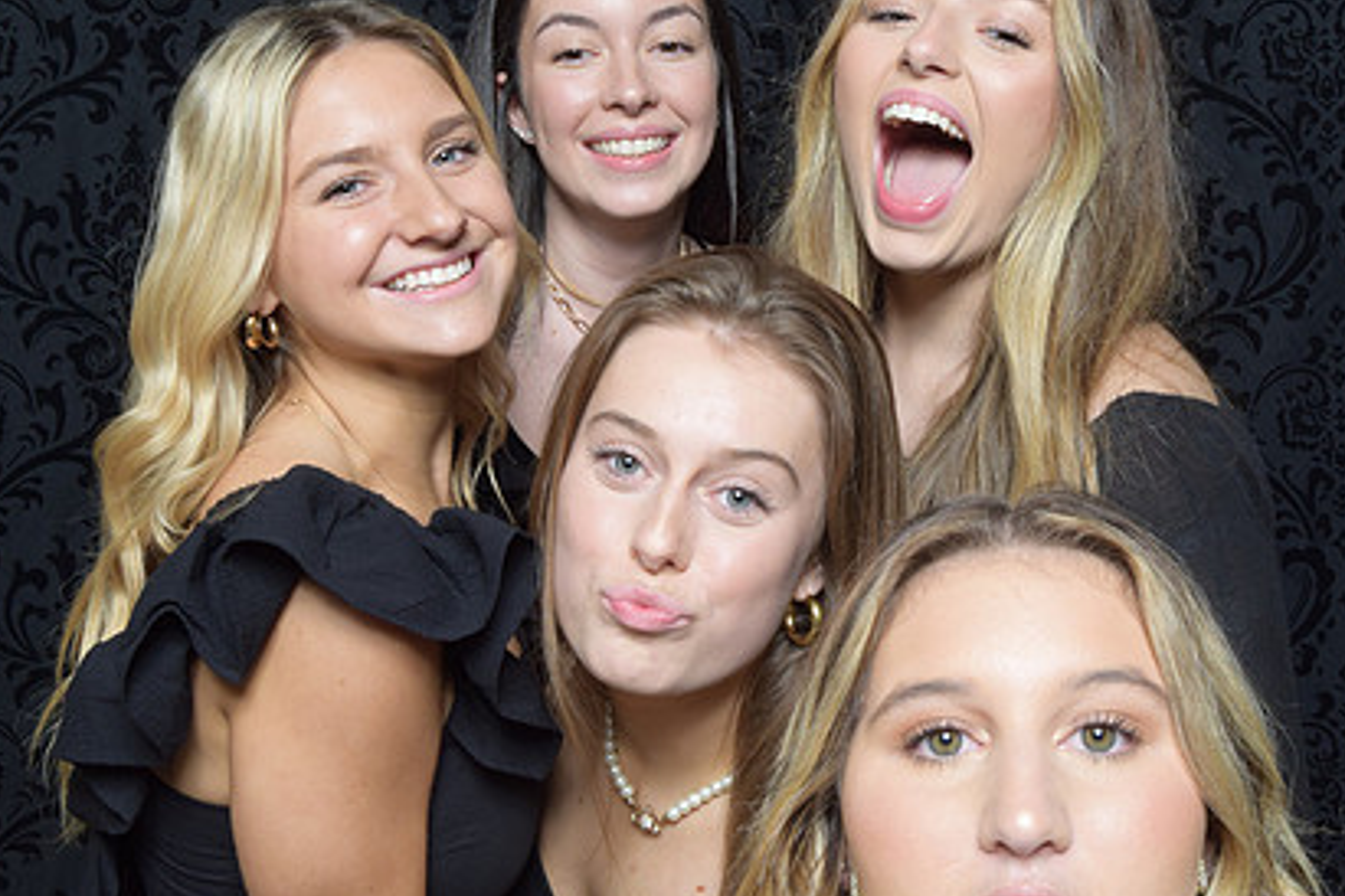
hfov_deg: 36.1
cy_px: 342
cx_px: 795
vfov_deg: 24.6
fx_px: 2055
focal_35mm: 55
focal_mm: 26
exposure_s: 1/60
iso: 500
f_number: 20
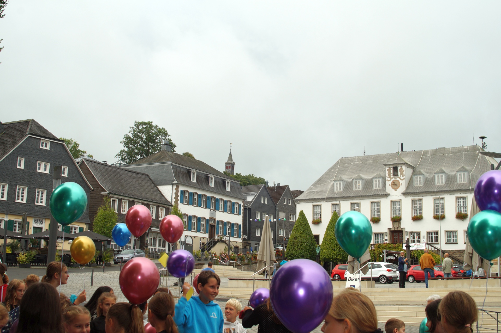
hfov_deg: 46.4
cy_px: 166
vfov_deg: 31.9
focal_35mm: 42
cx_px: 250
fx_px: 584
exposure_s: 1/80
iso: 100
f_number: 11
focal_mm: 28
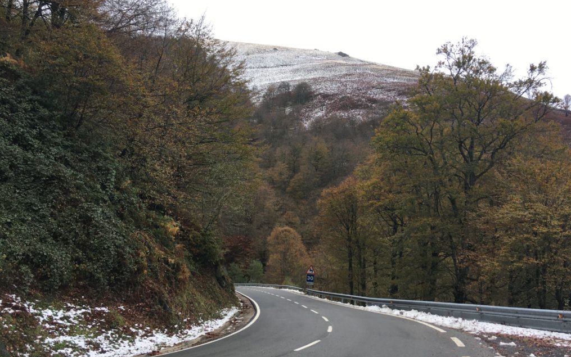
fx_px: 483
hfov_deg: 61.2
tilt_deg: +4.2
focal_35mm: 31
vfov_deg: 40.6
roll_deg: -0.2
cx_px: 287
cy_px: 188
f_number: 2.2
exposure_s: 1/359
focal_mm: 4.15
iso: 25
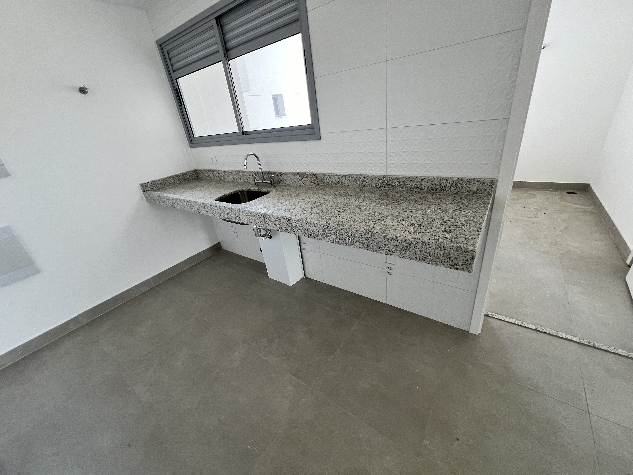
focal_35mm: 13
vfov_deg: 89.9
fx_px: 238
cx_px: 316
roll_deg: +8.7
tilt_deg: -25.4
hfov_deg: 106.2
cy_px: 238
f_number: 1.8
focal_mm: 1.57
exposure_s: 1/99
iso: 100
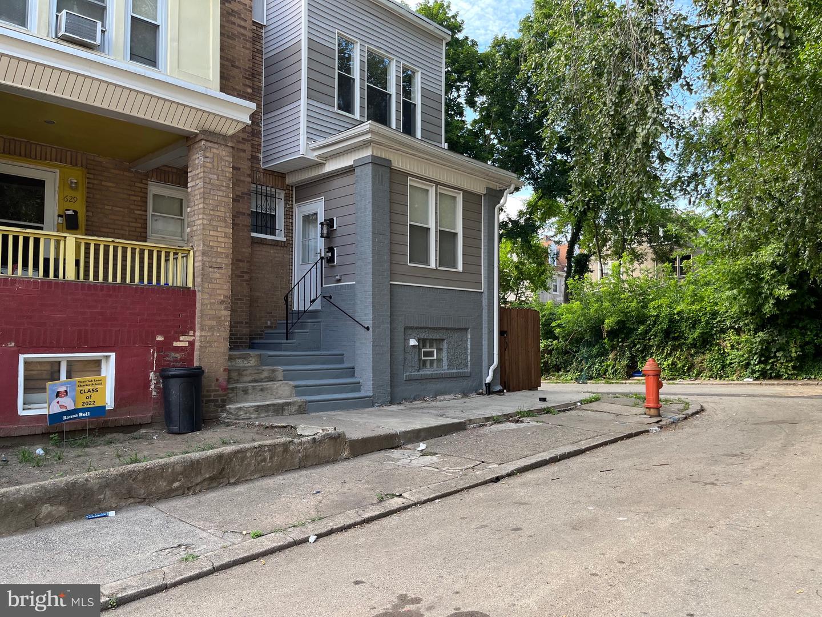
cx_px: 411
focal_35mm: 26
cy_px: 308
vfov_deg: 53.1
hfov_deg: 67.3
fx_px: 617
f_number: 1.6
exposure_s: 1/172
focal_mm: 5.1
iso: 50
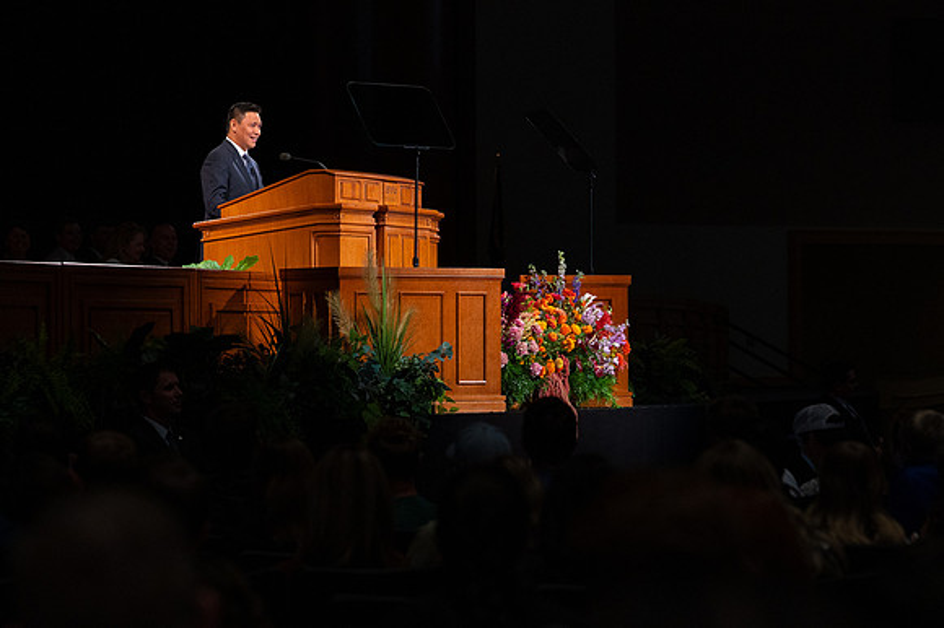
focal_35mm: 136
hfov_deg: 15.1
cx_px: 527
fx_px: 3557
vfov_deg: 10.1
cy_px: 394
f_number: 3.5
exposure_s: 1/320
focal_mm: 97
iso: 1600
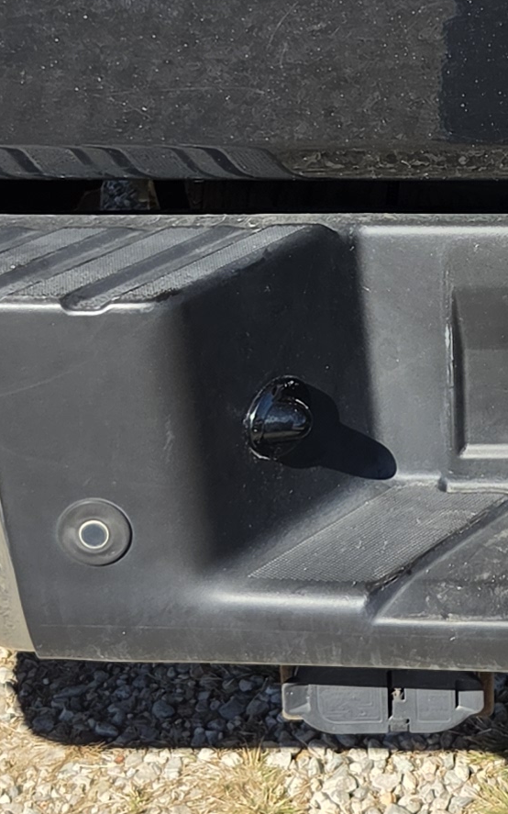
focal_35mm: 110
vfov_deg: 18.8
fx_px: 2438
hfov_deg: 11.7
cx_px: 584
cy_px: 217
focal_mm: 5.4
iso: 80
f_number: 1.8
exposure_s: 1/2859
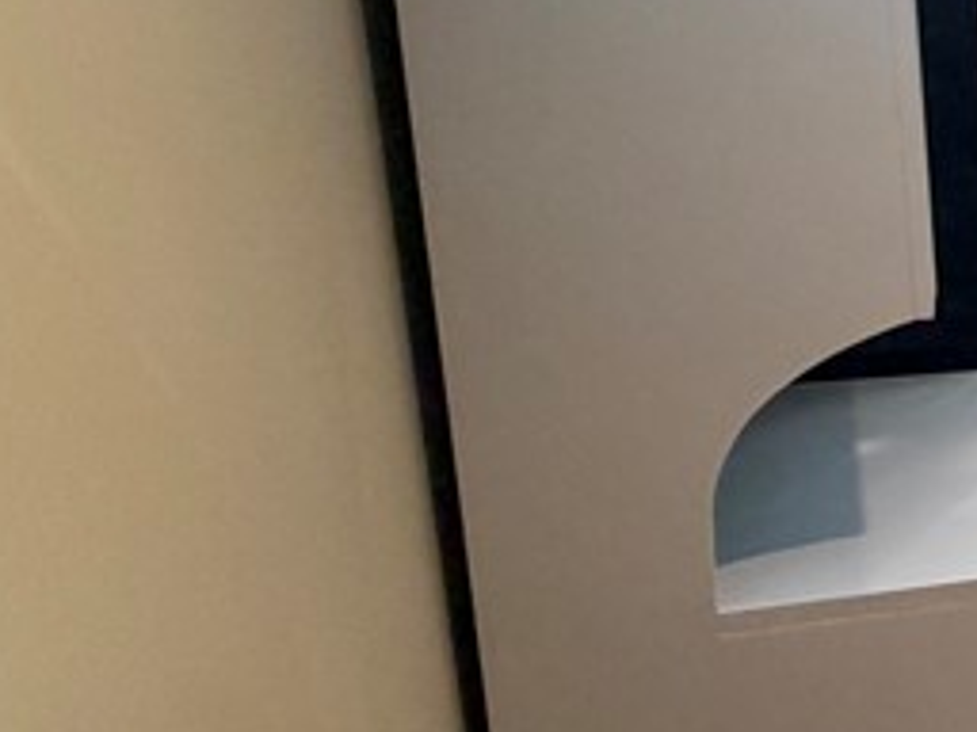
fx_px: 1581
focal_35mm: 56
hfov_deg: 21.4
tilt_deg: -11.3
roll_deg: -0.1
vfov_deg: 26.1
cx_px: 1782
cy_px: 343
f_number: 2.2
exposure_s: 1/60
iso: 200
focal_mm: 2.22
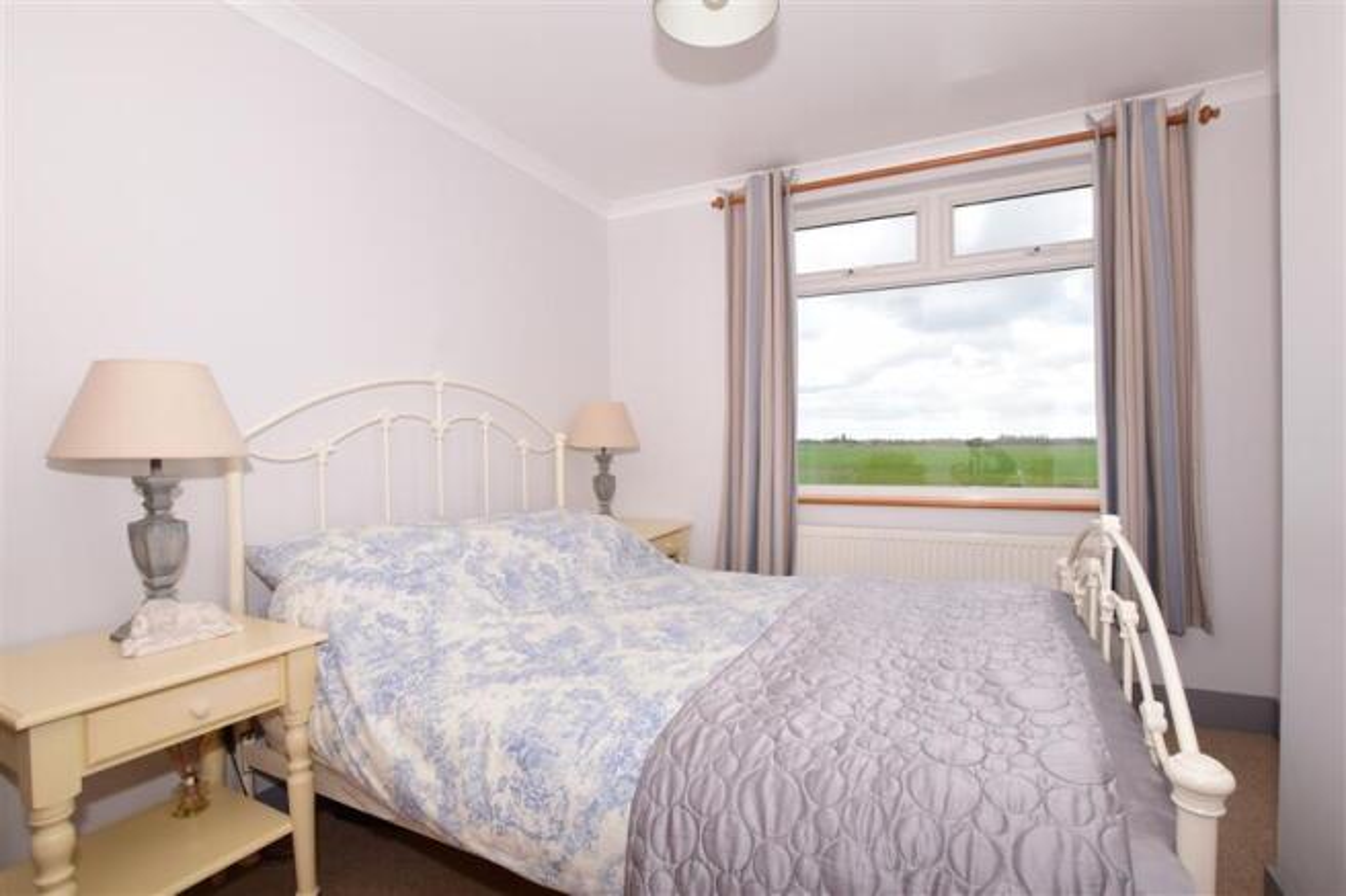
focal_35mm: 15
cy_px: 448
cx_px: 673
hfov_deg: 100.4
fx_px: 561
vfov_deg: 77.3
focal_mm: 10
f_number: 10
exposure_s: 1/200
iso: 400
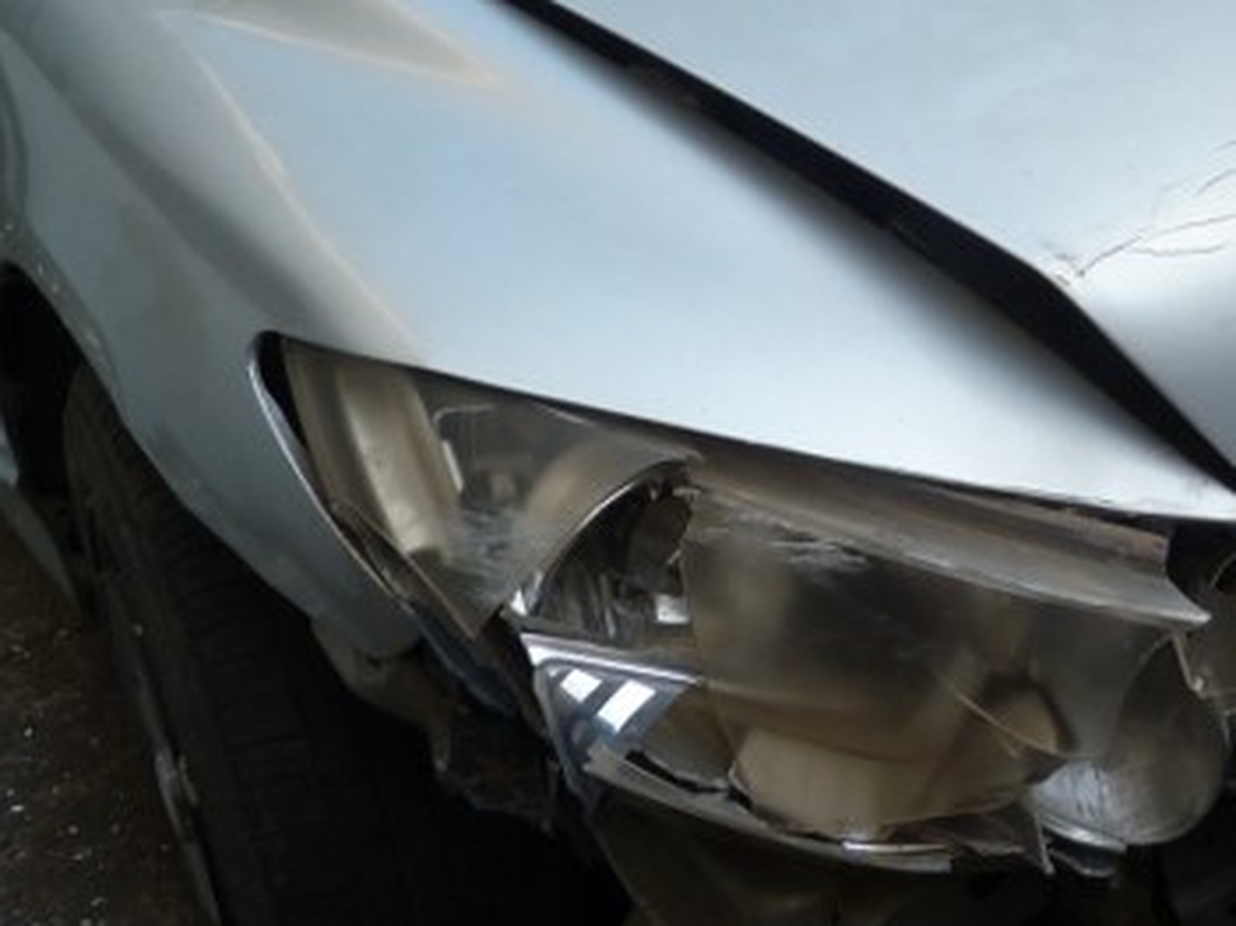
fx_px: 2035
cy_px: 14
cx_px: 954
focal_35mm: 57
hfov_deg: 33.0
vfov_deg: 24.5
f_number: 3.6
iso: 80
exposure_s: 1/100
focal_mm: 4.5
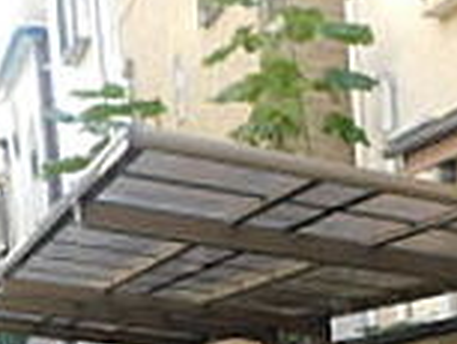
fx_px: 1268
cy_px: 532
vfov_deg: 14.3
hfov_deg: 18.6
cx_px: 630
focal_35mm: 96
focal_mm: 4
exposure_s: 1/125
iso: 125
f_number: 3
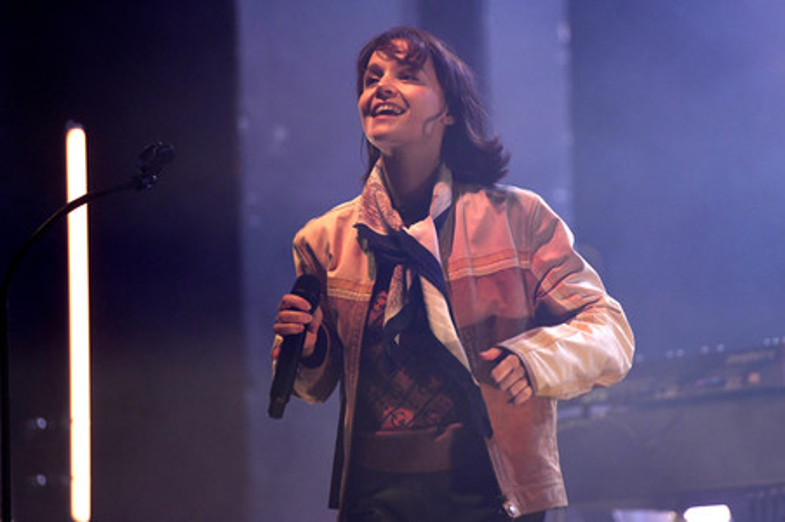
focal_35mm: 200
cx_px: 392
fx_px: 4358
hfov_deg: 10.3
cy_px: 261
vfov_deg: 6.9
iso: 1600
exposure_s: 1/800
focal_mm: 200
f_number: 3.2
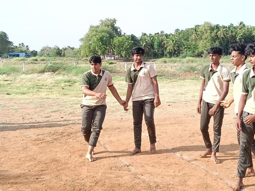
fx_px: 383
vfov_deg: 28.0
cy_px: 99
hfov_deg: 36.8
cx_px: 132
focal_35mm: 52
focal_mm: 3.98
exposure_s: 1/208
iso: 50
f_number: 1.8
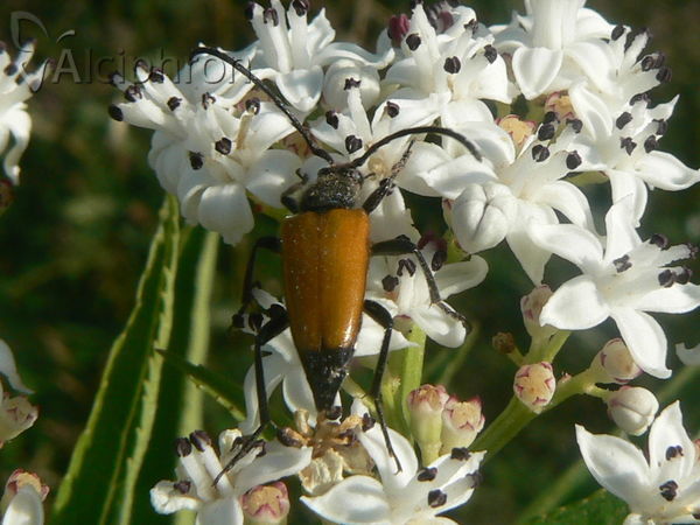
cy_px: 262
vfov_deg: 39.7
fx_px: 728
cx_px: 350
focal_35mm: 36
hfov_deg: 51.4
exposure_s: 1/400
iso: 80
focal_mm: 6
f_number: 7.1
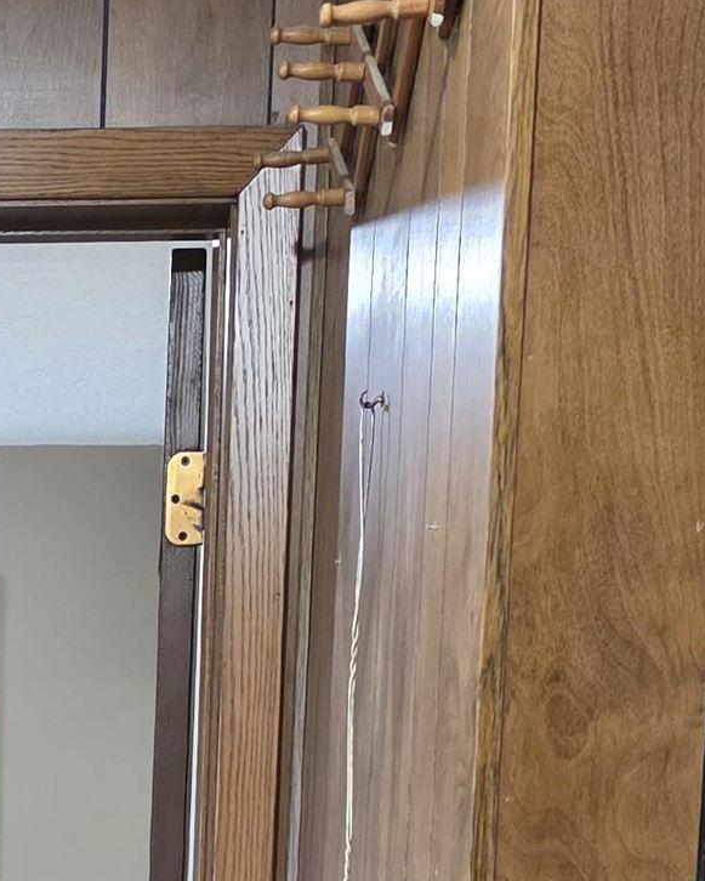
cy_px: 1298
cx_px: -147
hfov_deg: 15.6
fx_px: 2477
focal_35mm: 95
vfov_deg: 18.1
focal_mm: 6.3
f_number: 1.7
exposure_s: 1/120
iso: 1250
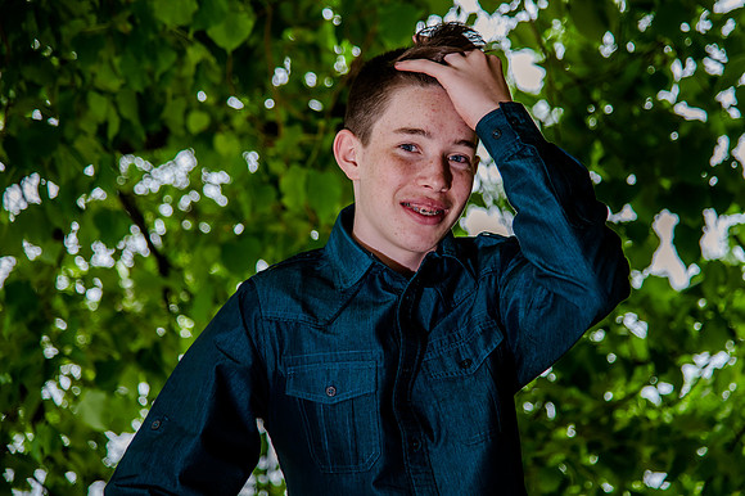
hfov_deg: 17.2
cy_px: 225
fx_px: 2456
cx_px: 407
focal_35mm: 119
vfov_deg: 11.5
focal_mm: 105
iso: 1000
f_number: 4
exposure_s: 1/250
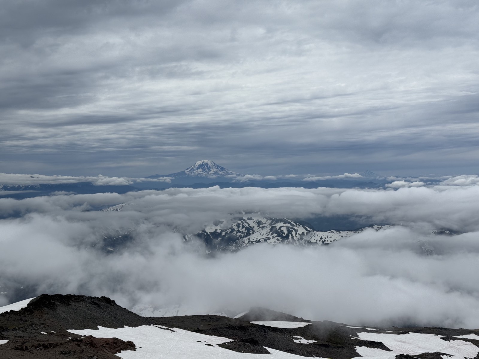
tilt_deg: -1.1
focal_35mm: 48
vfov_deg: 30.3
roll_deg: +0.2
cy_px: 180
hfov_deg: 39.7
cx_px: 240
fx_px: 664
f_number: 1.78
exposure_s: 1/11364
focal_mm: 6.76
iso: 50
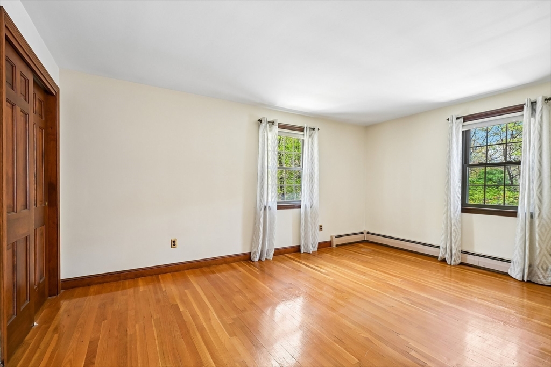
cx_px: 276
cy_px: 184
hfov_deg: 96.7
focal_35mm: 16
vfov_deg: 73.8
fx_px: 245
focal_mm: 16
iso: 400
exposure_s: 1/5
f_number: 8
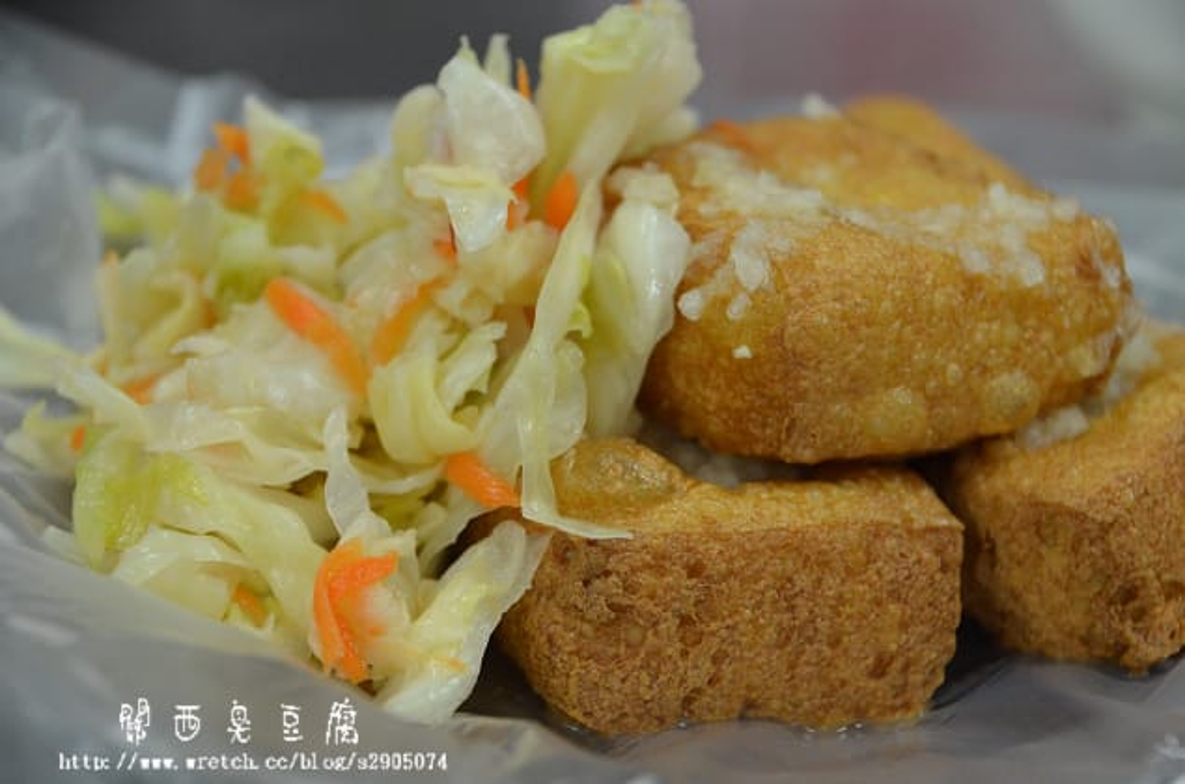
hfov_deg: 14.9
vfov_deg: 9.9
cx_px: 592
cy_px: 392
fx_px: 4531
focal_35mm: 138
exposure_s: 1/60
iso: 2000
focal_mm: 92
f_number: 5.6
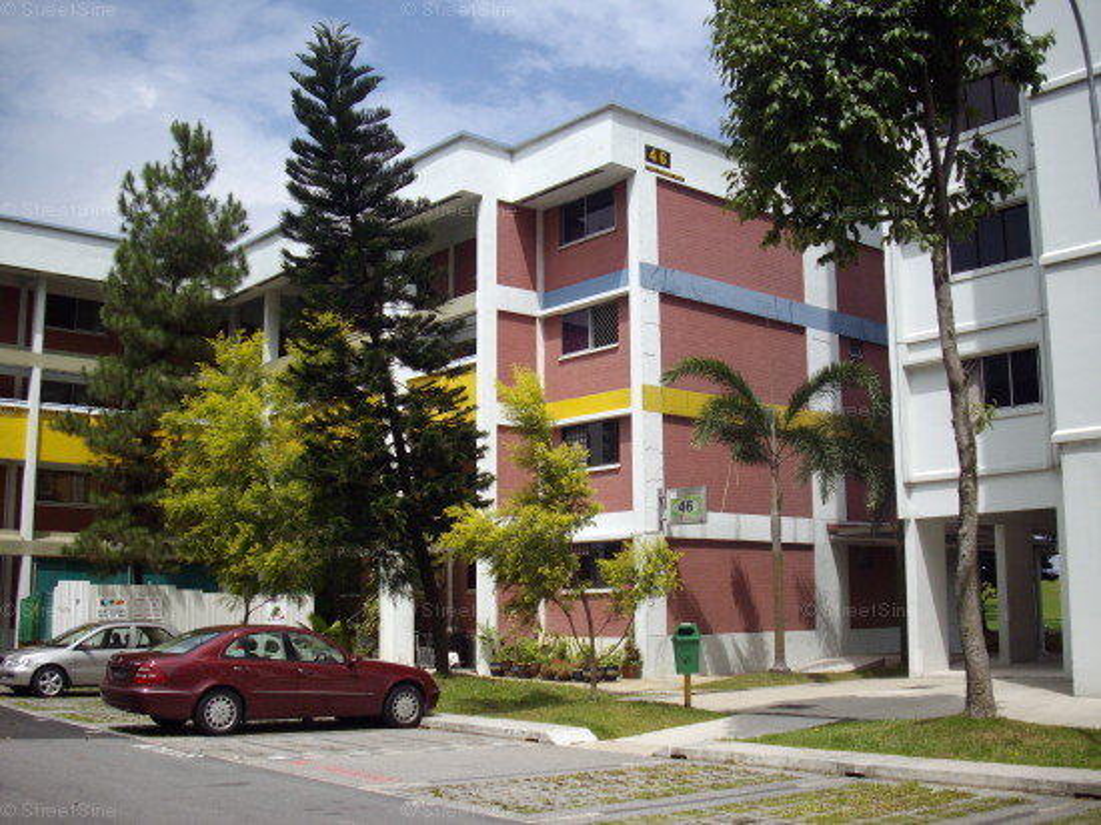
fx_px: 1176
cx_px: 550
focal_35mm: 37
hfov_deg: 50.2
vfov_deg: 38.6
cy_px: 412
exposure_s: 1/400
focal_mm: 6.2
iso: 80
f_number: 5.6
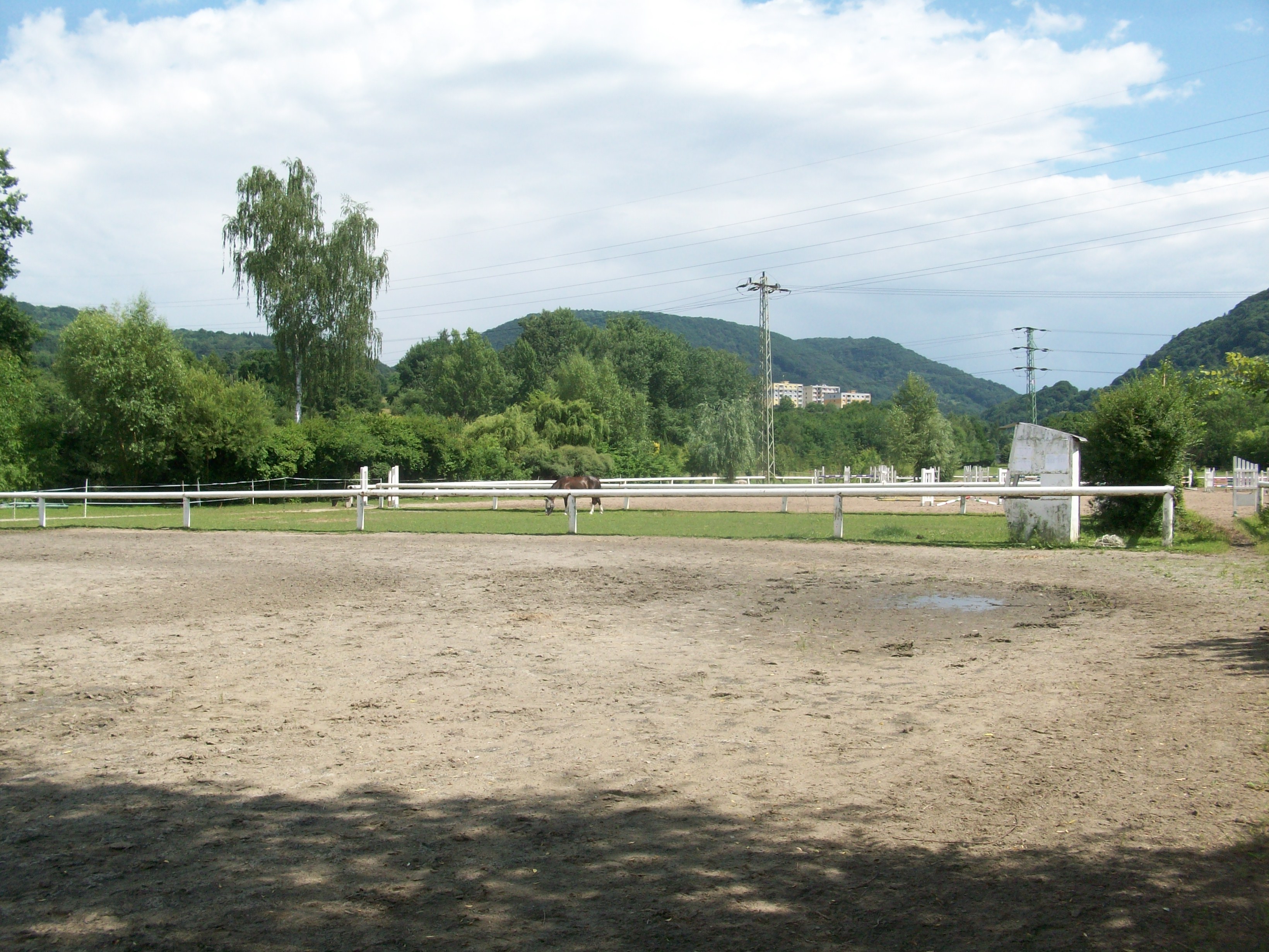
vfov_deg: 41.8
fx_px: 1246
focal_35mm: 34
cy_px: 476
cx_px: 634
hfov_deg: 54.0
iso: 64
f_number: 5.5
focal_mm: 5.7
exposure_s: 1/271
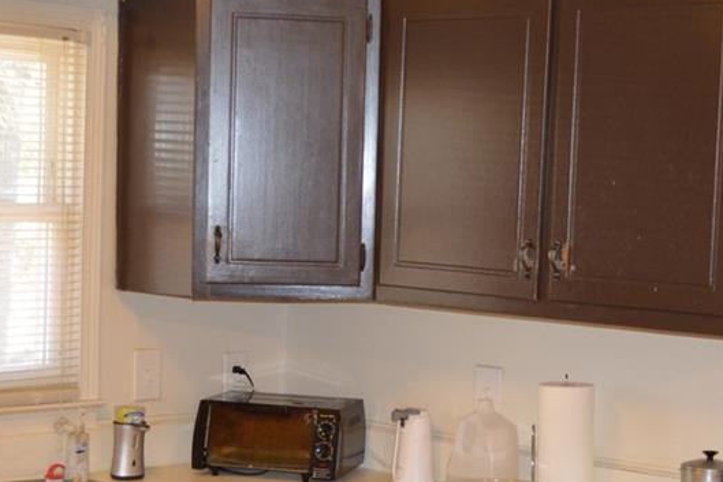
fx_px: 1748
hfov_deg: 23.3
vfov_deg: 15.6
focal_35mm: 87
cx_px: 451
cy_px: 408
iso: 1250
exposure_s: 1/60
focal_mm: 30
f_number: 4.2
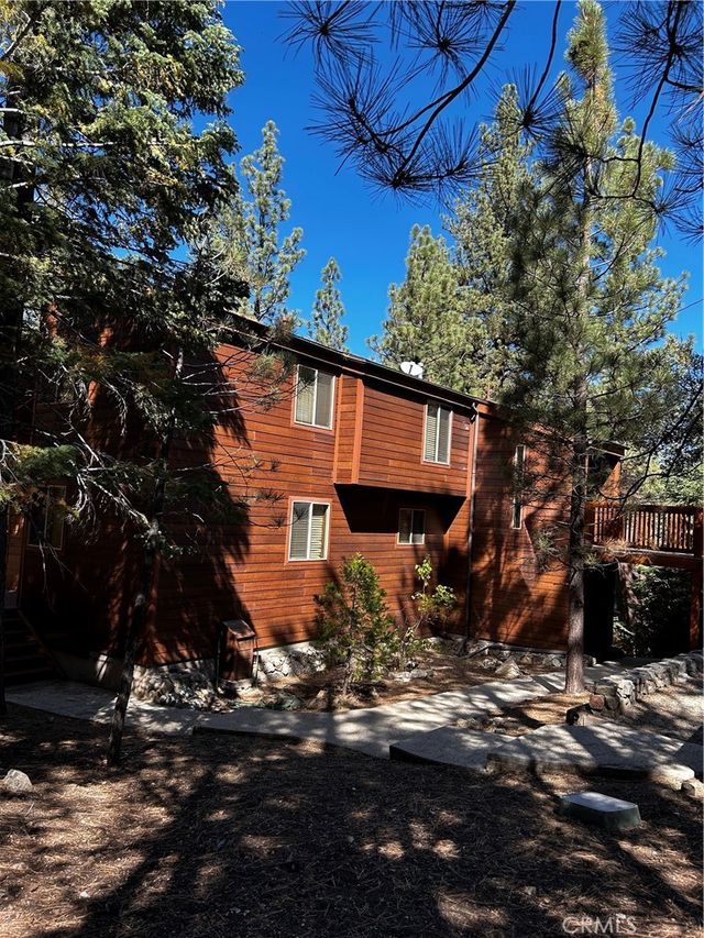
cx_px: 352
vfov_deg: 67.3
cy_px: 469
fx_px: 705
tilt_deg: +2.6
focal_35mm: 26
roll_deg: -3.7
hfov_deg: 53.1
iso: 50
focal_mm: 5.7
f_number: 1.5
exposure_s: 1/902
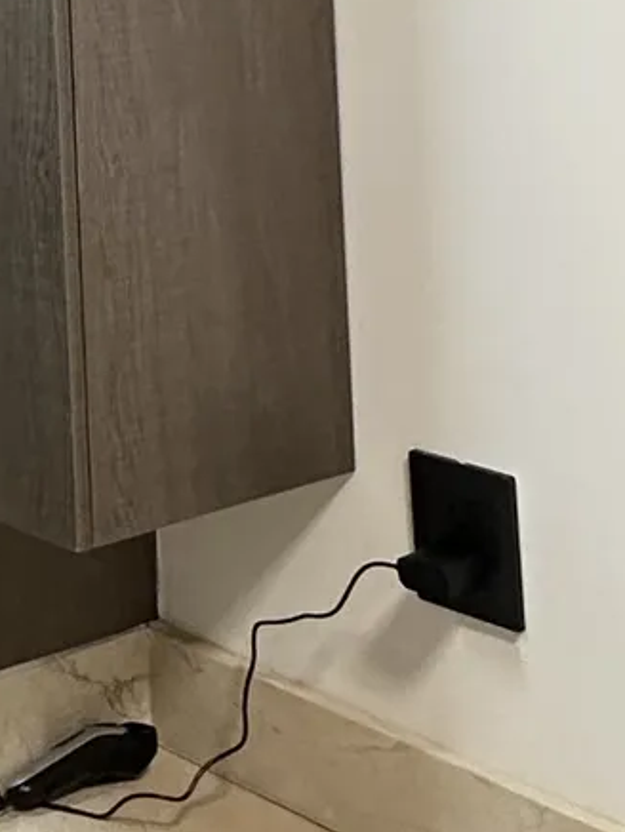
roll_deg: +1.2
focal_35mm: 82
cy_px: -272
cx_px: -745
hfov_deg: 14.1
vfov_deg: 21.4
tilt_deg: +2.0
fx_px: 1973
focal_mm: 2.22
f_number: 2.2
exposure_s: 1/99
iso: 200
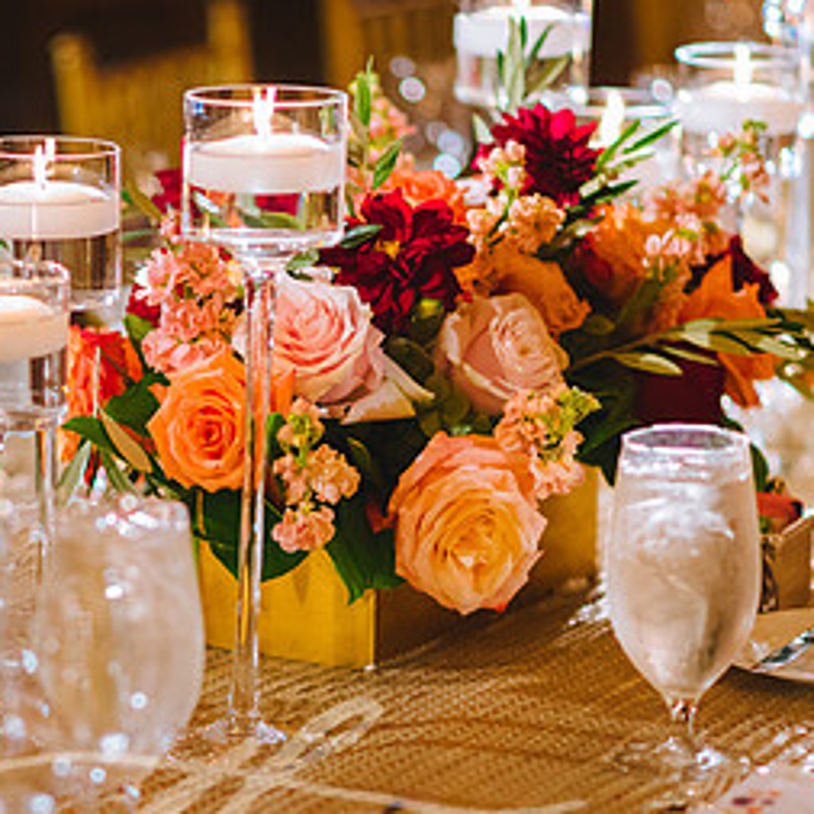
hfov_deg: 10.5
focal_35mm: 166
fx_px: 4416
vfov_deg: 10.5
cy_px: 516
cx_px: 196
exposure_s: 1/160
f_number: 2
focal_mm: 85
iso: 1600
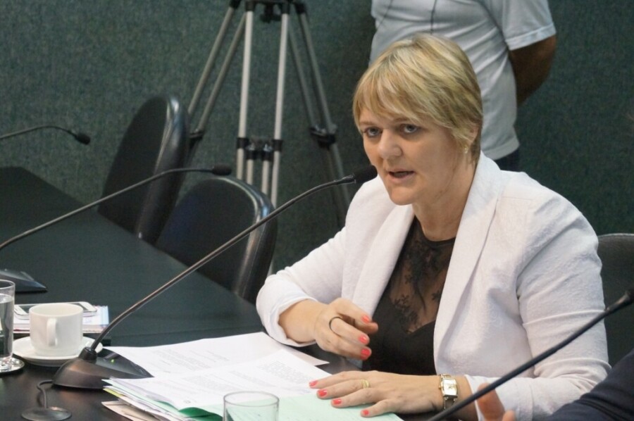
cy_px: 210
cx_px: 317
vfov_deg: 16.5
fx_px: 1451
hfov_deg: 24.6
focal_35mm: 82
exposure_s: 1/125
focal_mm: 55
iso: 3200
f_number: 5.6
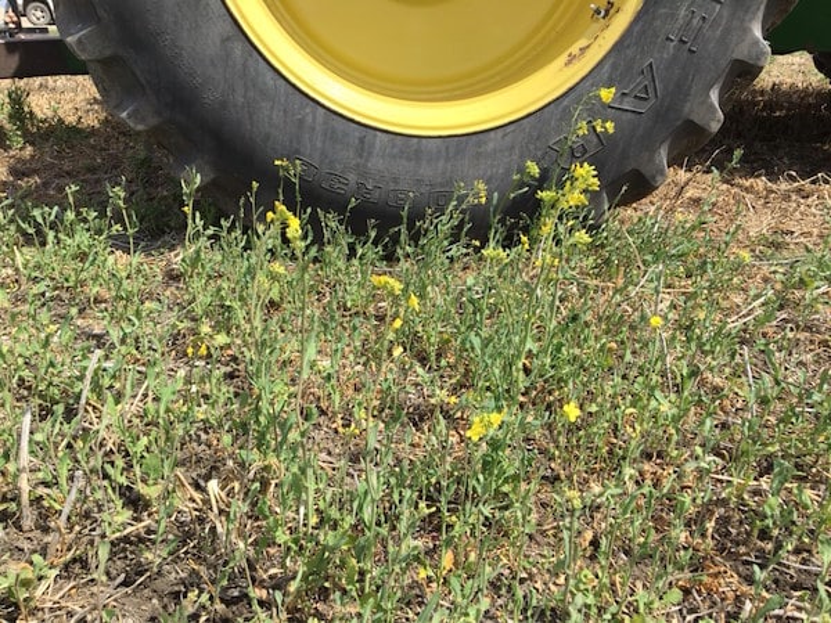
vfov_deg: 48.2
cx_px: 416
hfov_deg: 61.7
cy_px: 312
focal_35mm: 29
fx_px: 696
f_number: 2.2
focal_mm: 4.15
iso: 25
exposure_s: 1/1350
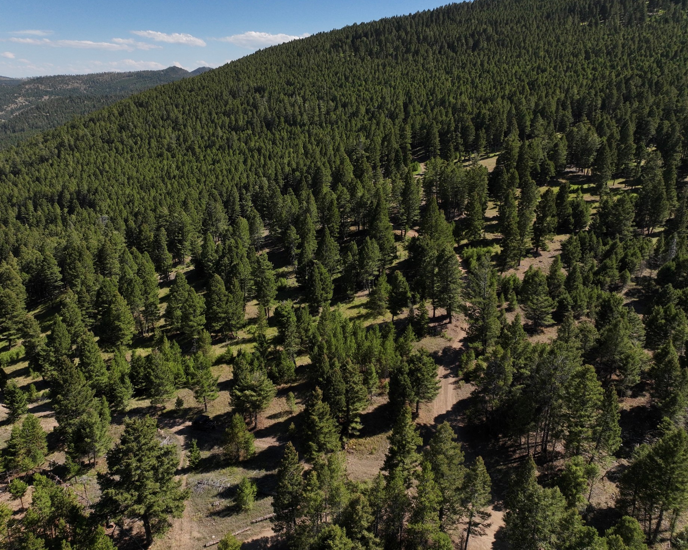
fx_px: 530
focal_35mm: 26
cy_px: 265
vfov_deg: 54.9
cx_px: 317
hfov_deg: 65.9
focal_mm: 12.29
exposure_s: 1/500
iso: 160
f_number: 2.8
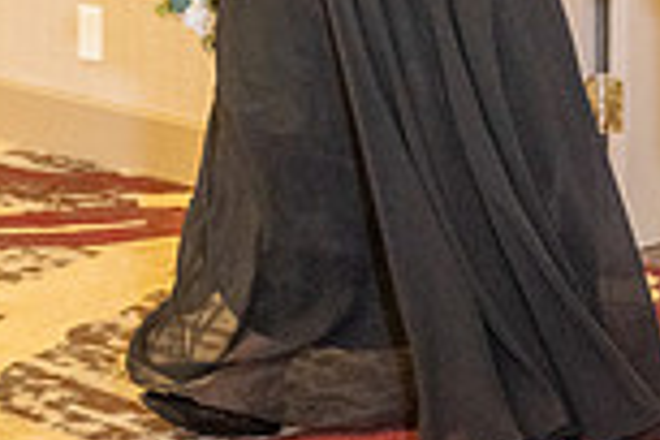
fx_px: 3135
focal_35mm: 171
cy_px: -149
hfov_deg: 12.0
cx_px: 328
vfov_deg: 7.9
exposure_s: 1/125
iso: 1600
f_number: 2.8
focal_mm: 45
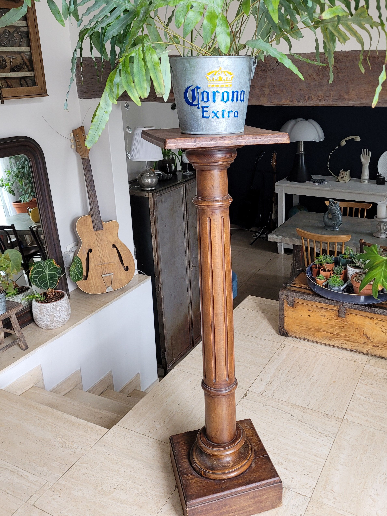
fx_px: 492
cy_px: 219
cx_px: 222
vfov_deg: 55.1
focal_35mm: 33
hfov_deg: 42.8
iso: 160
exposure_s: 1/100
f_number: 1.8
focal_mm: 5.4
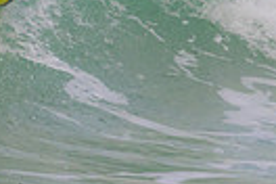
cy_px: -145
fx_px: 26954
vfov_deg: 0.4
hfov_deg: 0.6
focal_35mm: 3516
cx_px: -73
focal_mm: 800
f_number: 11
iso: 1600
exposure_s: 1/1250
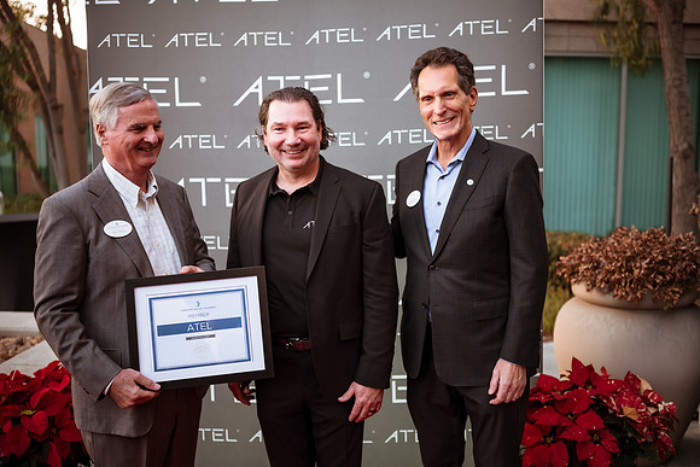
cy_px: 234
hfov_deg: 54.4
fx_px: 681
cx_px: 350
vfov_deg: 37.9
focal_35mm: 35
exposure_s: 1/640
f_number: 1.8
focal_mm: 35
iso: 640
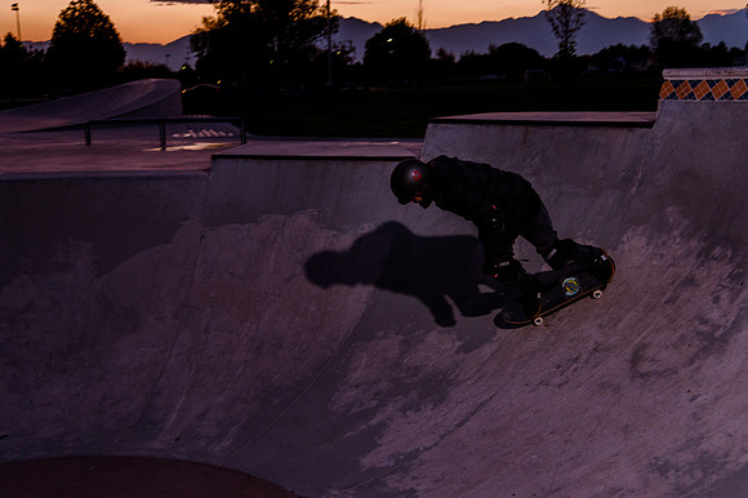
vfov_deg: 30.4
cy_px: 274
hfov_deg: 44.5
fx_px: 914
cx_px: 373
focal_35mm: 44
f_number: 4
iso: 500
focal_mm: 40
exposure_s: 1/200
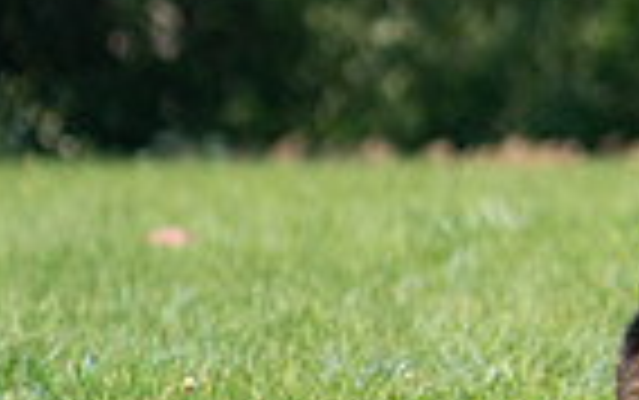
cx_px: 1112
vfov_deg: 1.4
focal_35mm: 917
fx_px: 15982
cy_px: -173
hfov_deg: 2.3
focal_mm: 220
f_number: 5.6
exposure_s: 1/4000
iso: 1250
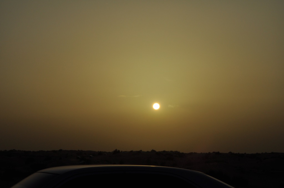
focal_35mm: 78
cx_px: 142
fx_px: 615
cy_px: 94
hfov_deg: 26.0
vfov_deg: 17.4
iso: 200
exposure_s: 1/400
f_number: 20
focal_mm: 52
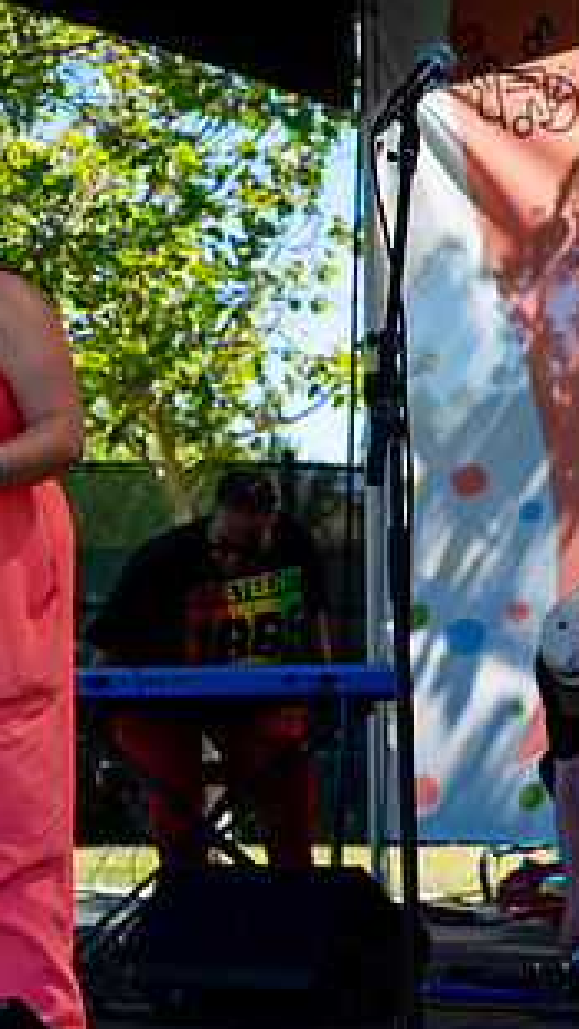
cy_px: 465
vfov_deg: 15.7
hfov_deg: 8.8
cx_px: -109
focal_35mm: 137
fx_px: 3738
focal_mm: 70
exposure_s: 1/1600
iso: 320
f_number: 5.6
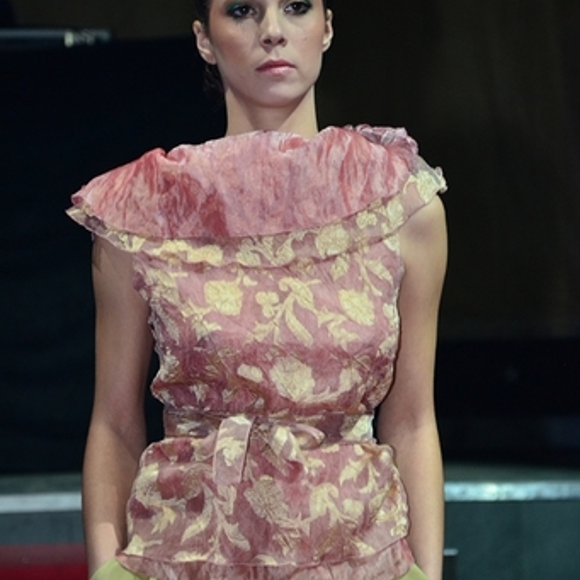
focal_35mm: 204
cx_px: 291
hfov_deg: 8.6
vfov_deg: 8.6
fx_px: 3860
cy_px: 298
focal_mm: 105
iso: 800
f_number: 5.6
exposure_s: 1/125
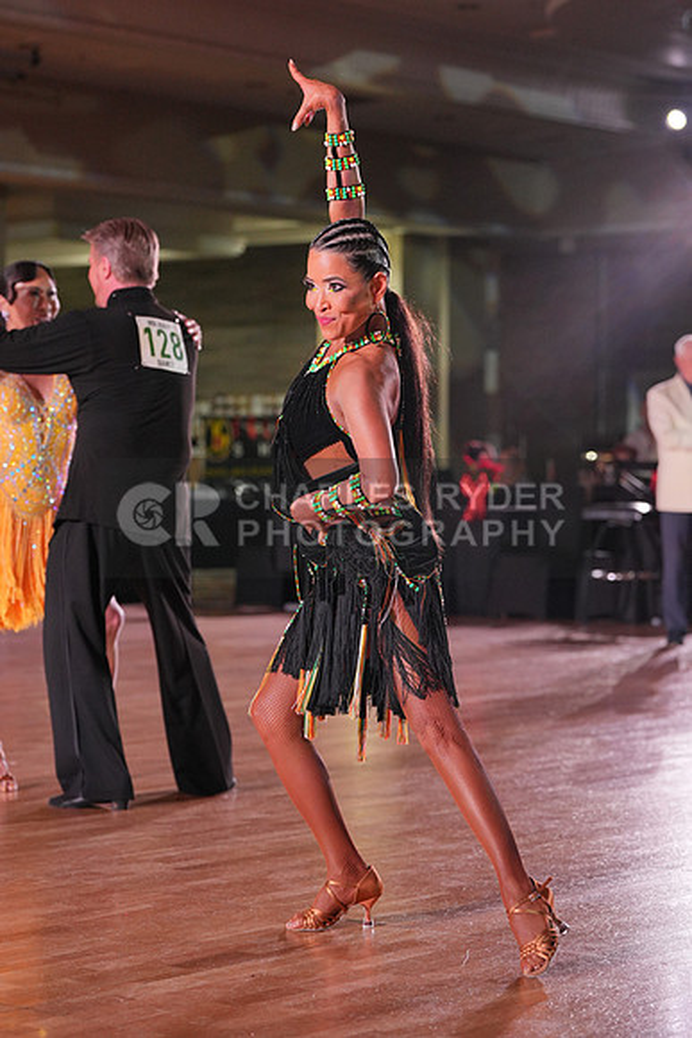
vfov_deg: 22.4
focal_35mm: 91
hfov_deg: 15.0
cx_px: 346
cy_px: 519
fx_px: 2622
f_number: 4
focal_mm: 91
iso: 2000
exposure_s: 1/500
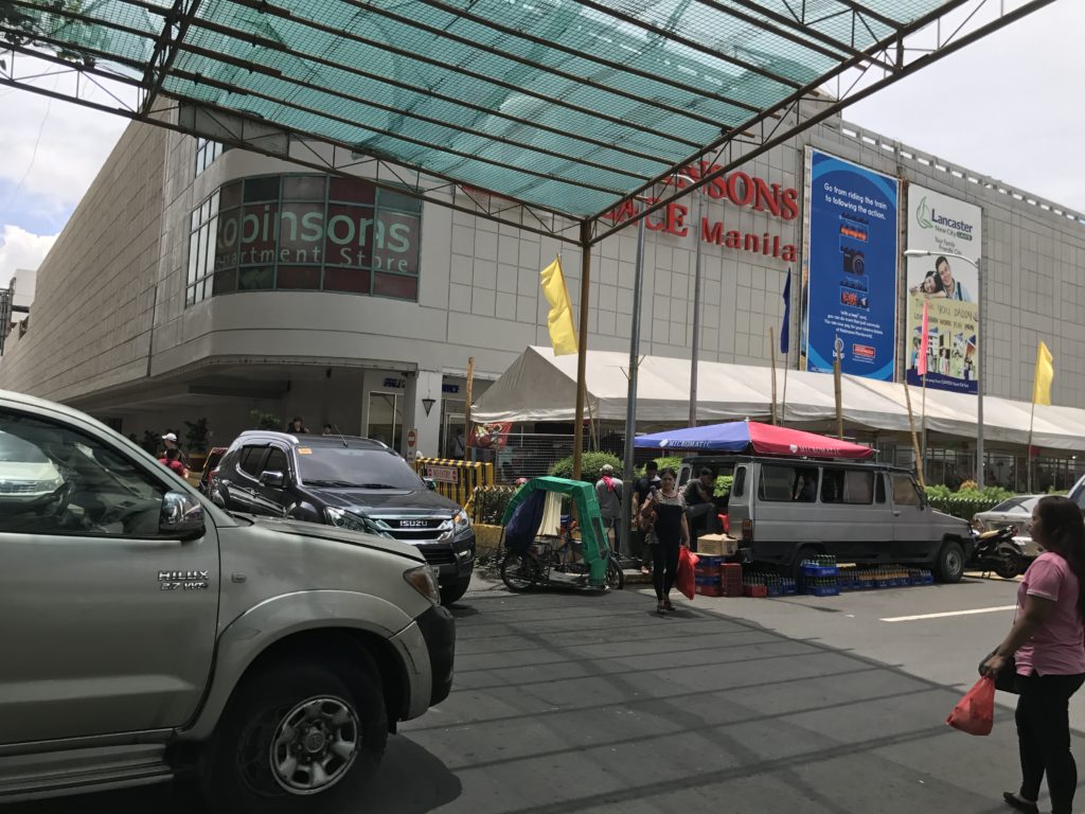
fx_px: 878
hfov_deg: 63.4
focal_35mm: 28
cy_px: 407
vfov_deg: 49.7
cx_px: 542
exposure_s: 1/1408
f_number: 1.8
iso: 20
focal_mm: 3.99
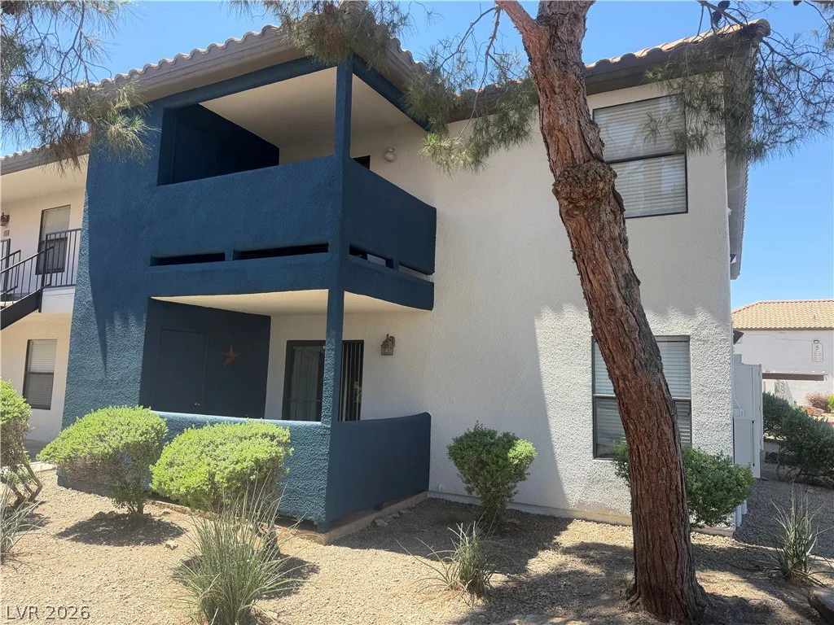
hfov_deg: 71.6
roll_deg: -2.1
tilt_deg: +6.2
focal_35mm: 24
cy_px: 312
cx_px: 417
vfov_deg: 56.8
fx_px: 578
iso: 100
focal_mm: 6.76
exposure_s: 1/1618
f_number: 1.78
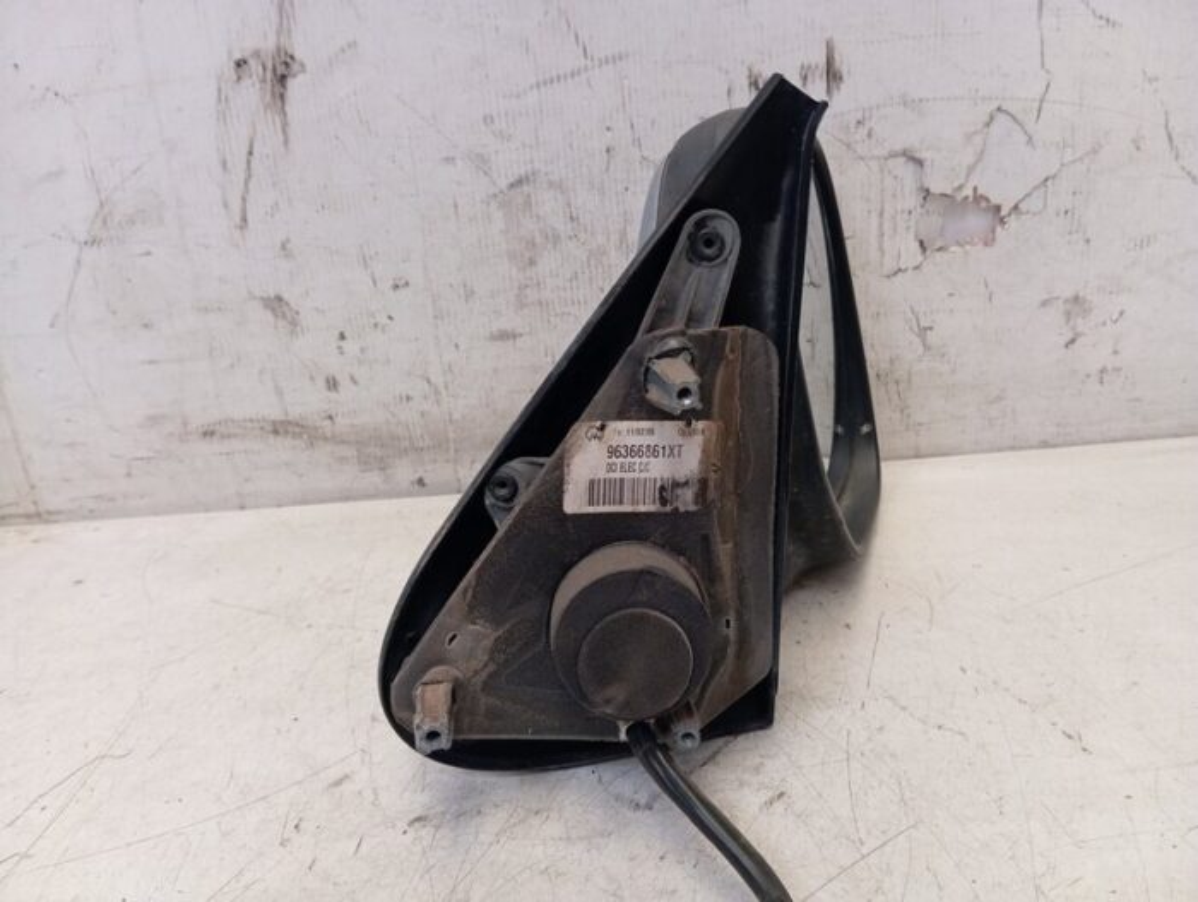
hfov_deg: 63.4
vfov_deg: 49.9
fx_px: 970
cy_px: 451
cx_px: 599
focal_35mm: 28
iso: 252
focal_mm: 4.22
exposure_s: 1/33.3
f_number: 1.8
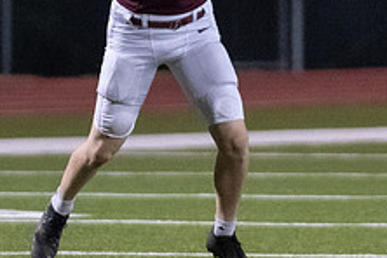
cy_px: 86
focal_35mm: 1192
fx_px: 12813
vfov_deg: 1.2
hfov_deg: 1.7
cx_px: 185
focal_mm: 200
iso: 6400
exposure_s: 1/1000
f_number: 2.8
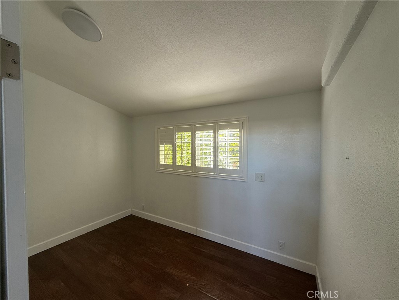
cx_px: 200
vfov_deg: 85.7
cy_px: 150
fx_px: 161
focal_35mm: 14
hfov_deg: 102.1
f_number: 2.2
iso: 160
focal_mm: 2.22
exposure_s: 1/99
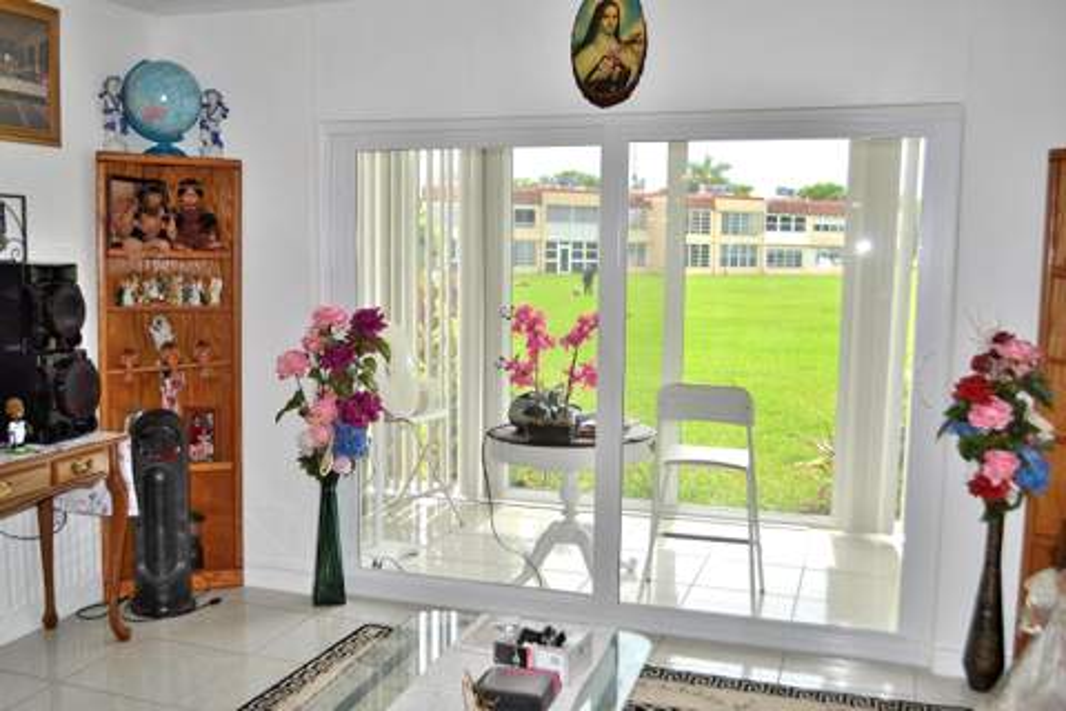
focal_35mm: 33
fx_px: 977
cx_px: 533
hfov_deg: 57.2
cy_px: 356
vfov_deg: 40.0
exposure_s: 1/160
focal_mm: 22
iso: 100
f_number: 4
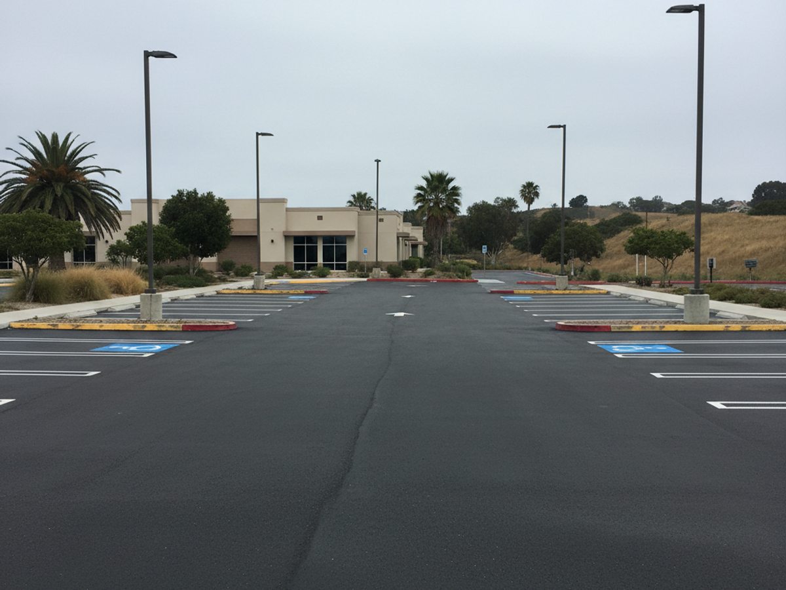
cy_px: 295
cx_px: 393
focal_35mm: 23
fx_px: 522
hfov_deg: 73.9
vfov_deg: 58.9
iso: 1183
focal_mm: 6.4
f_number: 1.8
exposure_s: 1/152
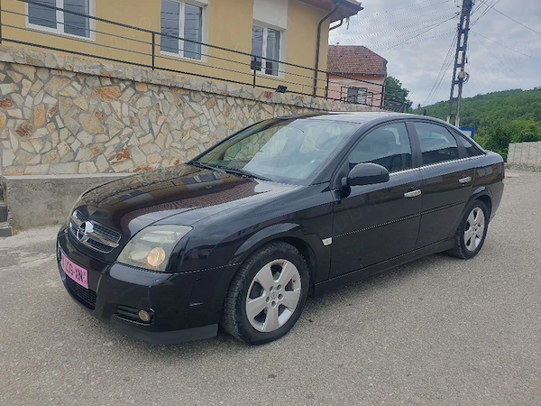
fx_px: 406
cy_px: 203
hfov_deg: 67.3
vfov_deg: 53.1
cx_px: 270
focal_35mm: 26
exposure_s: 1/1250
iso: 50
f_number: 2.4
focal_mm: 4.32
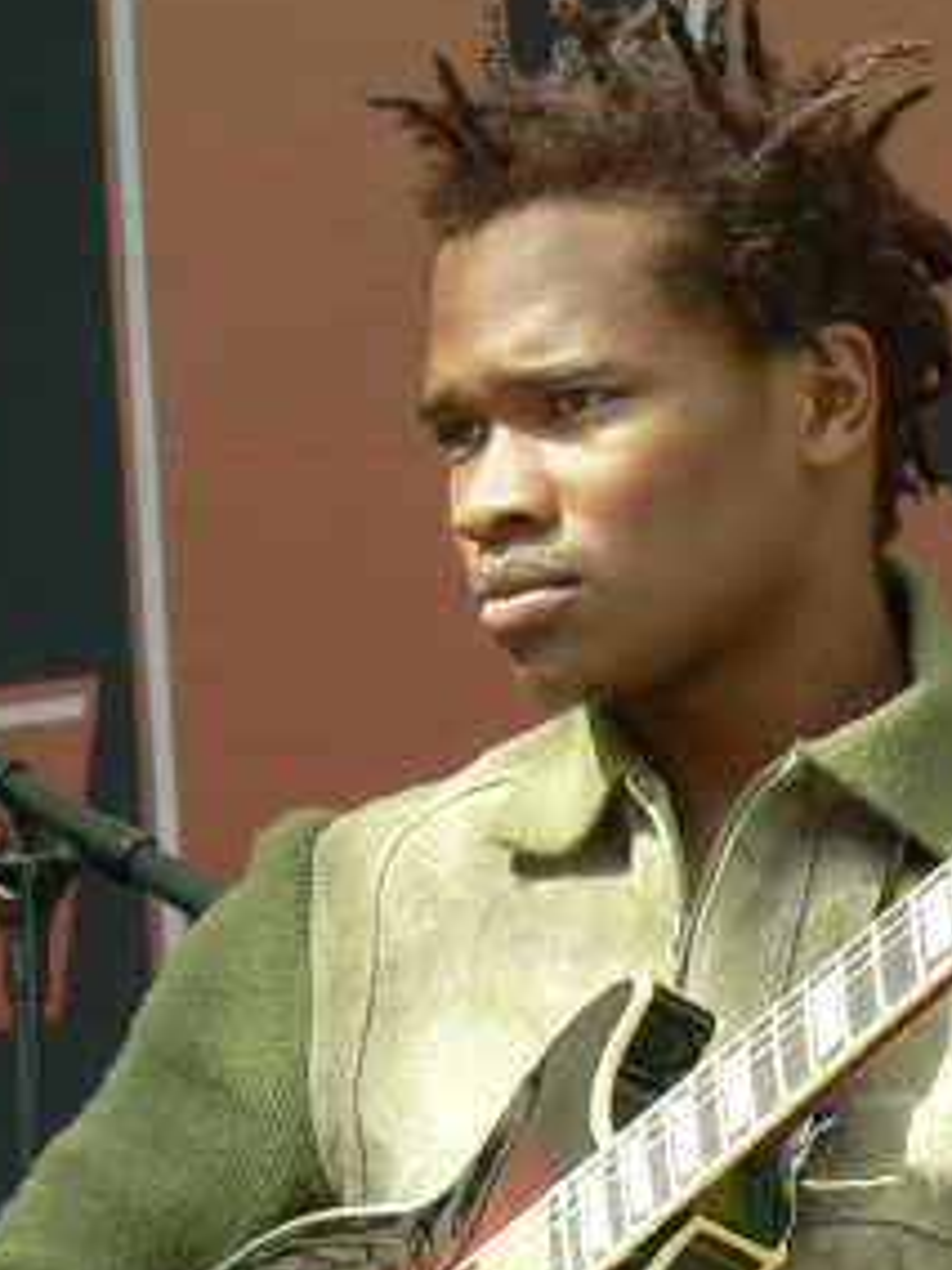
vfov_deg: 5.4
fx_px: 13458
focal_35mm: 367
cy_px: 832
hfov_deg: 4.1
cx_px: 635
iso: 64
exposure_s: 1/80
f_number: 4
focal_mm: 29.7
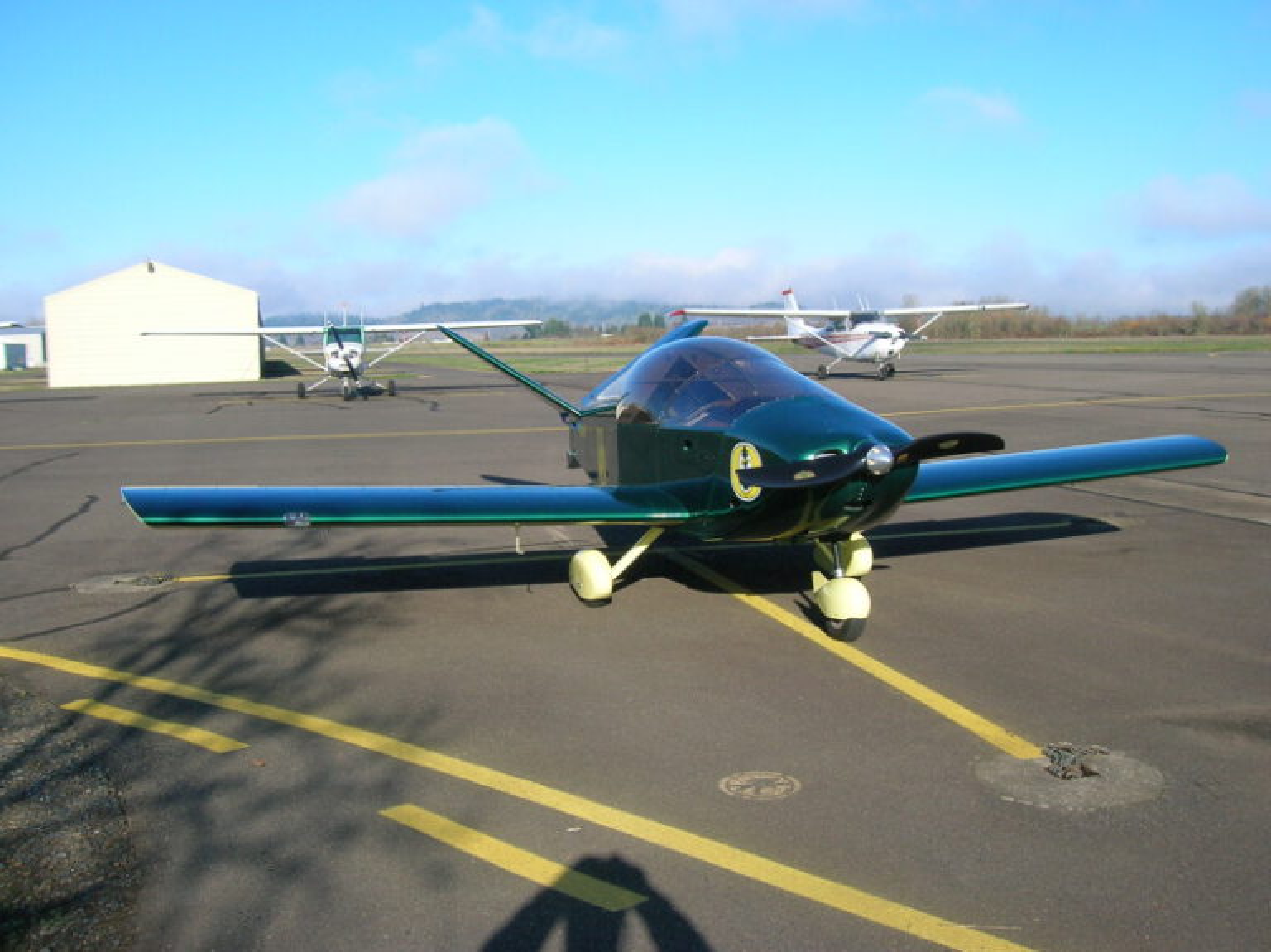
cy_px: 476
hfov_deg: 54.0
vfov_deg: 41.8
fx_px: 1248
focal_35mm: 34
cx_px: 636
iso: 71
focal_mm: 5.7
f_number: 4.9
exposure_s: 1/388
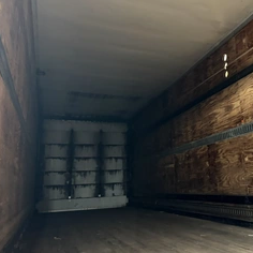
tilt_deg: +10.4
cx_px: 185
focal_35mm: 36
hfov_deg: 44.7
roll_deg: +3.0
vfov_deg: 46.0
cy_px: 118
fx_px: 298
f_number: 1.78
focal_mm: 6.76
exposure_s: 1/31
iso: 1000
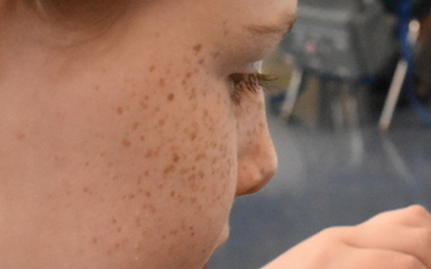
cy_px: 52
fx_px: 1616
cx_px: 522
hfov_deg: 14.7
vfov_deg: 9.5
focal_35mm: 138
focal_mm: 29
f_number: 8
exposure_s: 1/250
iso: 6400
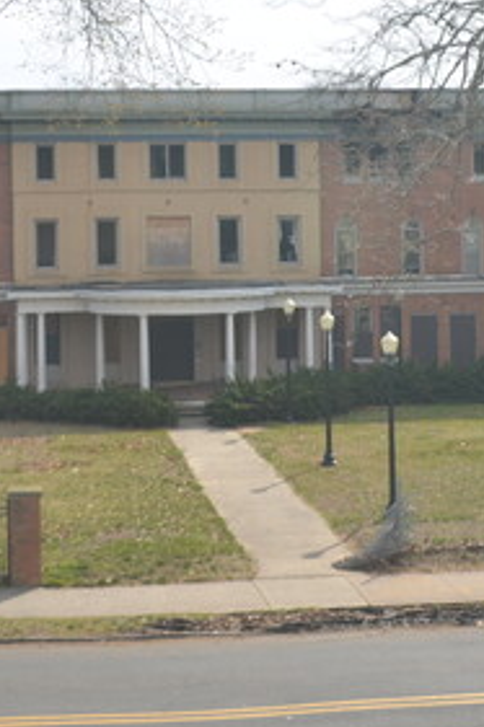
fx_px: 1474
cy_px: 261
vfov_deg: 27.6
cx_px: 135
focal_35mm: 73
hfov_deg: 18.6
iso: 100
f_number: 7.1
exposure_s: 1/250
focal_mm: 24
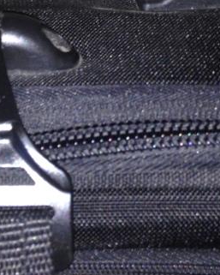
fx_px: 887
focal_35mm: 109
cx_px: 19
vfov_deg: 17.2
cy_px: -1
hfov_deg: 14.0
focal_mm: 4.28
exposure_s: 1/20
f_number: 2.4
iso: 80
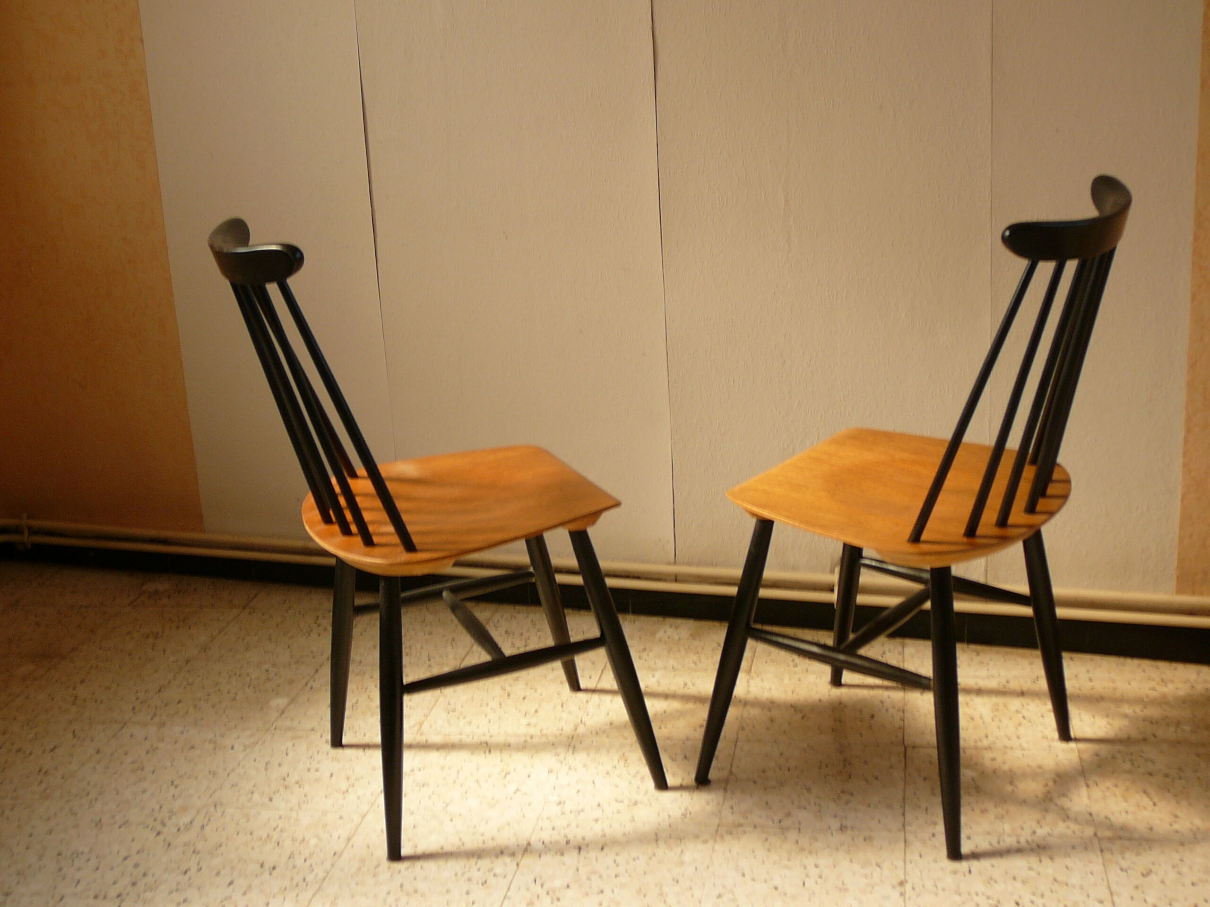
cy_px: 454
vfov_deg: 32.2
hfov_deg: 42.1
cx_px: 605
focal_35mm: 45
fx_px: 1573
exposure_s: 1/60
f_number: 3.2
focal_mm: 6.7
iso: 80
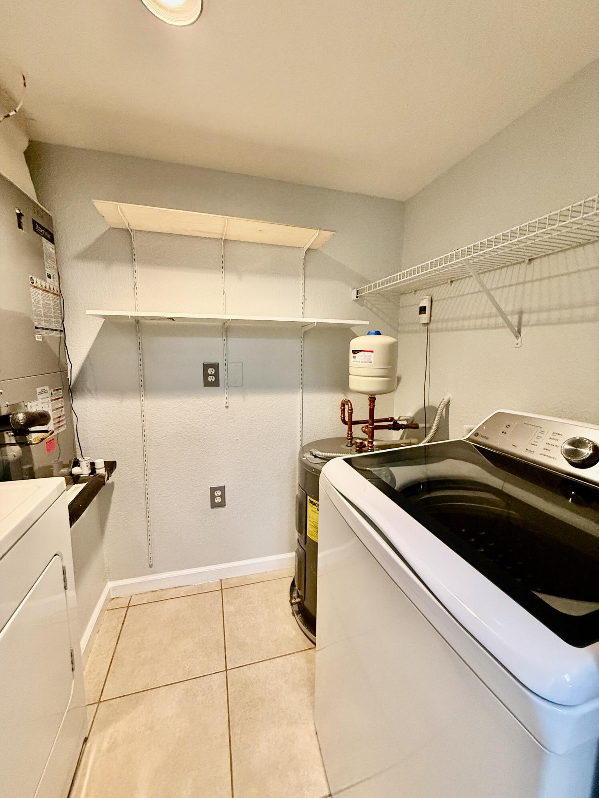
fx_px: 323
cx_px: 300
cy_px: 399
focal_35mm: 14
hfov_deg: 85.7
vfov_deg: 102.1
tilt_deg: -7.5
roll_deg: -0.8
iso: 500
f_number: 2.2
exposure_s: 1/60
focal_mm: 2.22
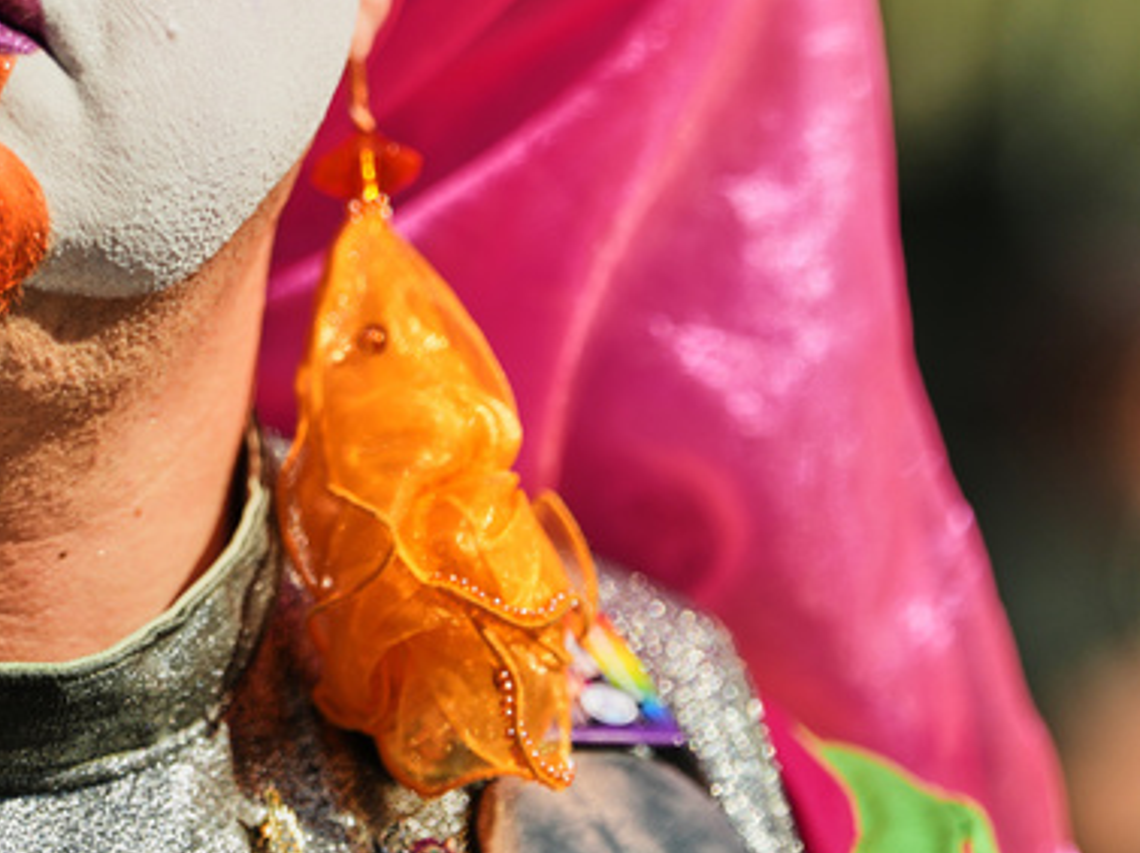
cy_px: -36
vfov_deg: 4.5
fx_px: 10923
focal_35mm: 332
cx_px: 242
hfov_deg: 6.0
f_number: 2
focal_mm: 127
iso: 100
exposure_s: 1/5000
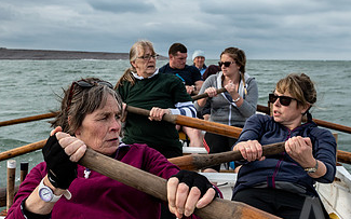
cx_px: 148
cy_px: 102
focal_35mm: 44
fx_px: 421
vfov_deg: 29.2
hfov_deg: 45.1
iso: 500
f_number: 5.6
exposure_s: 1/2000
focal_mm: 24
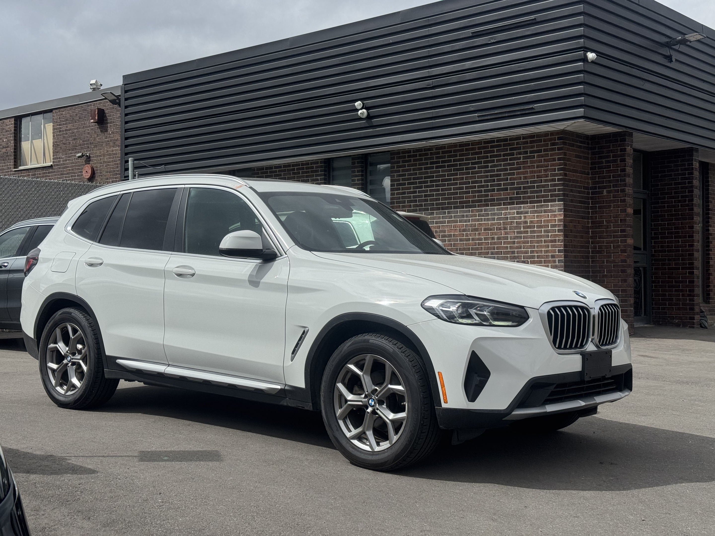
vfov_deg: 30.3
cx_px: 358
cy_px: 268
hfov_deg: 39.7
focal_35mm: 48
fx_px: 991
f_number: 1.78
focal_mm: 6.76
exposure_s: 1/9009
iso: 64
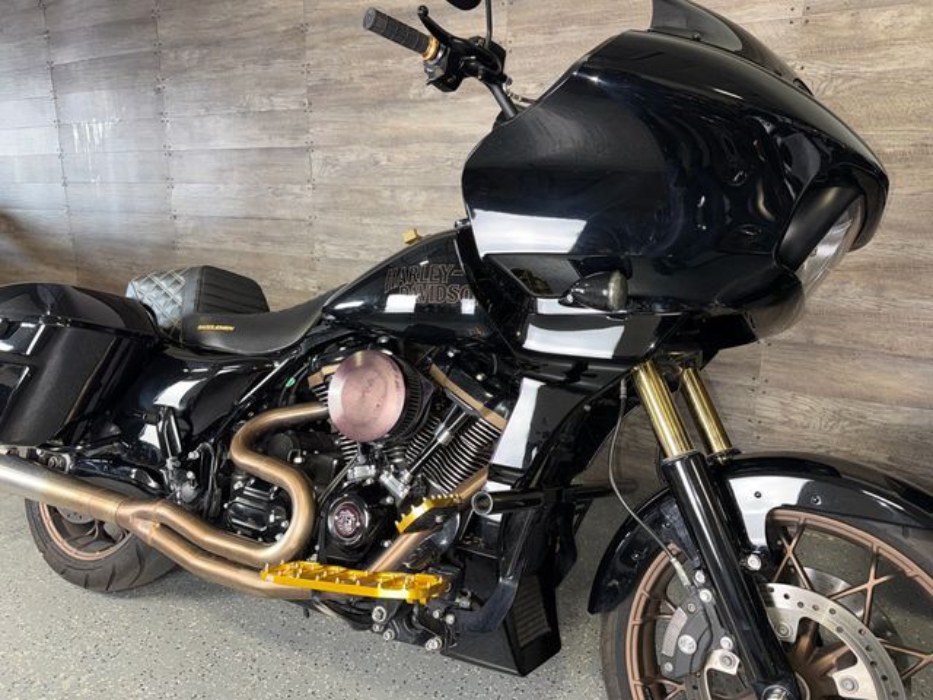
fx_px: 647
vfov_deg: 56.8
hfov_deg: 71.6
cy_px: 350
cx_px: 466
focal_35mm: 24
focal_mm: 6.76
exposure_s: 1/18
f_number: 1.78
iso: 64
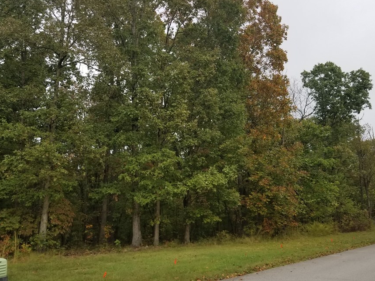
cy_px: 127
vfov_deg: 45.4
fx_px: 336
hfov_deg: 58.3
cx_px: 193
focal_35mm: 31
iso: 50
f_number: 1.7
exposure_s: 1/431
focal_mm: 4.25
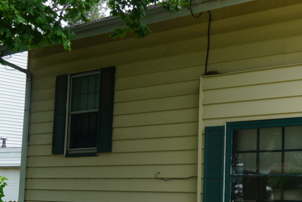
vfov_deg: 20.5
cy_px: 143
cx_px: 324
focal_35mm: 66
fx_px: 554
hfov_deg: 28.0
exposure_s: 1/90
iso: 100
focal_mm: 18
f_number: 5.6
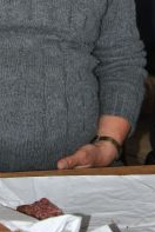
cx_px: 2
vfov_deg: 13.7
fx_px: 940
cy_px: -33
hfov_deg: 9.4
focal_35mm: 146
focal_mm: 32
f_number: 4.2
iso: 200
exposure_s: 1/60
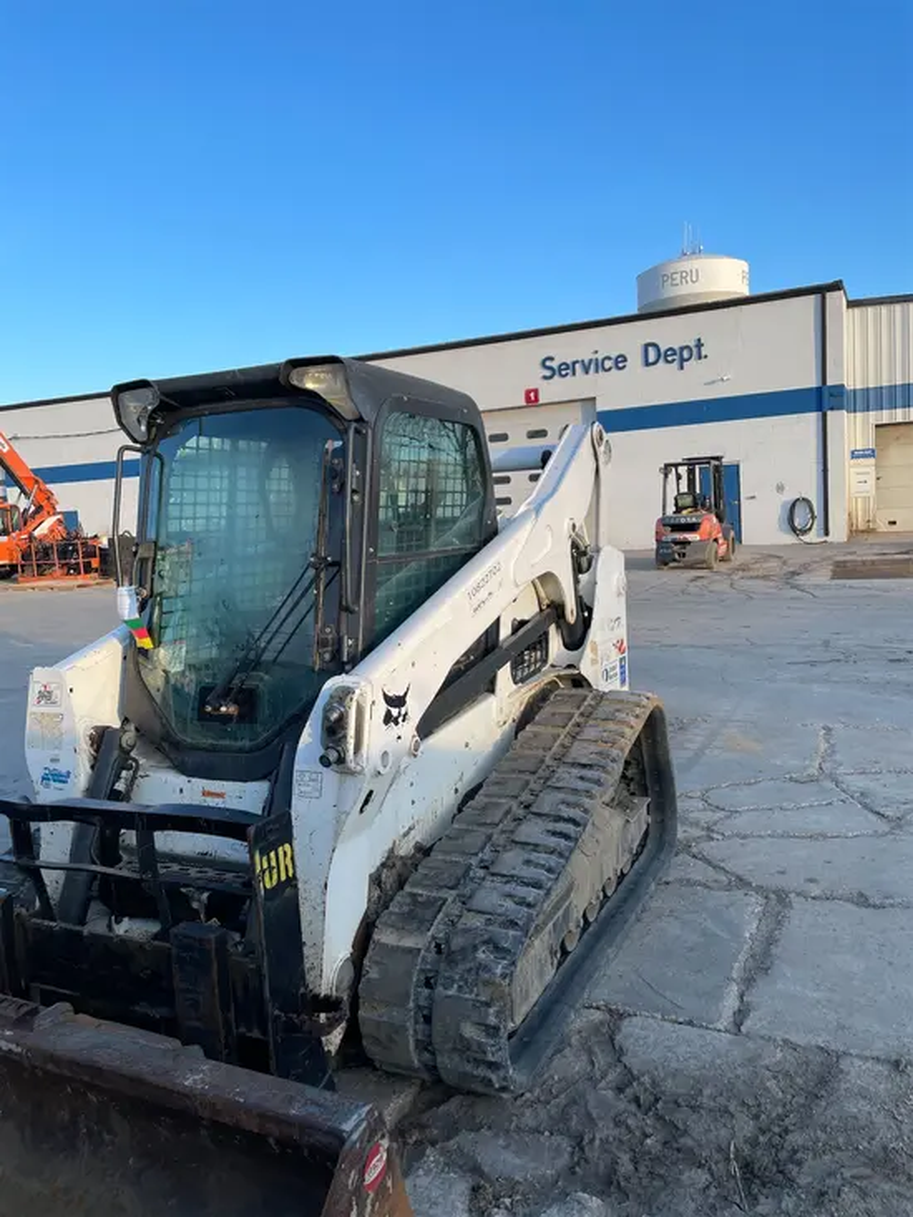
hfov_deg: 53.1
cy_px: 608
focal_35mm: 26
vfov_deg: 67.3
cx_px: 456
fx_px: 914
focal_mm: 4.2
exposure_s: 1/963
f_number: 1.6
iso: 32
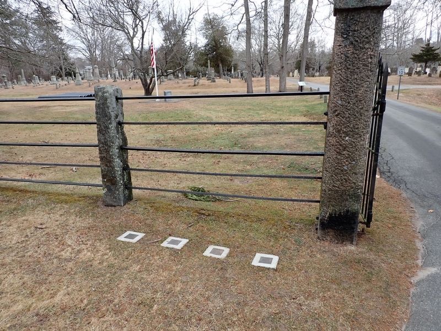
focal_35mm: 25
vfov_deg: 54.9
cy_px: 166
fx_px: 318
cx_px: 220
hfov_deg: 69.4
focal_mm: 4.5
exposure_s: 1/200
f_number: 2.8
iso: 100
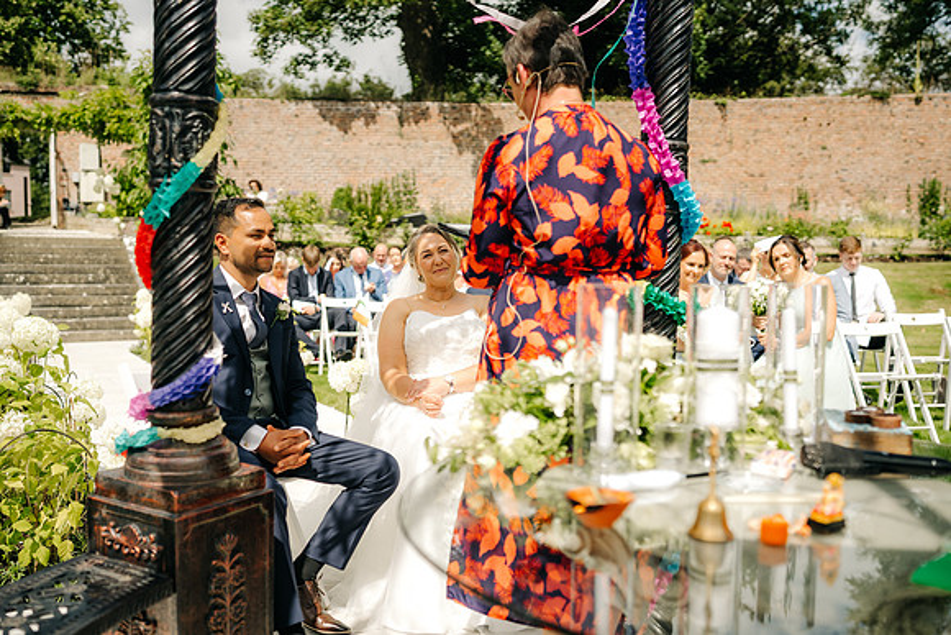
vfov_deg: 37.9
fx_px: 925
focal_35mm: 35
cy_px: 318
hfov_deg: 54.4
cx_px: 476
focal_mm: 35
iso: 100
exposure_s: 1/5000
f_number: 2.2
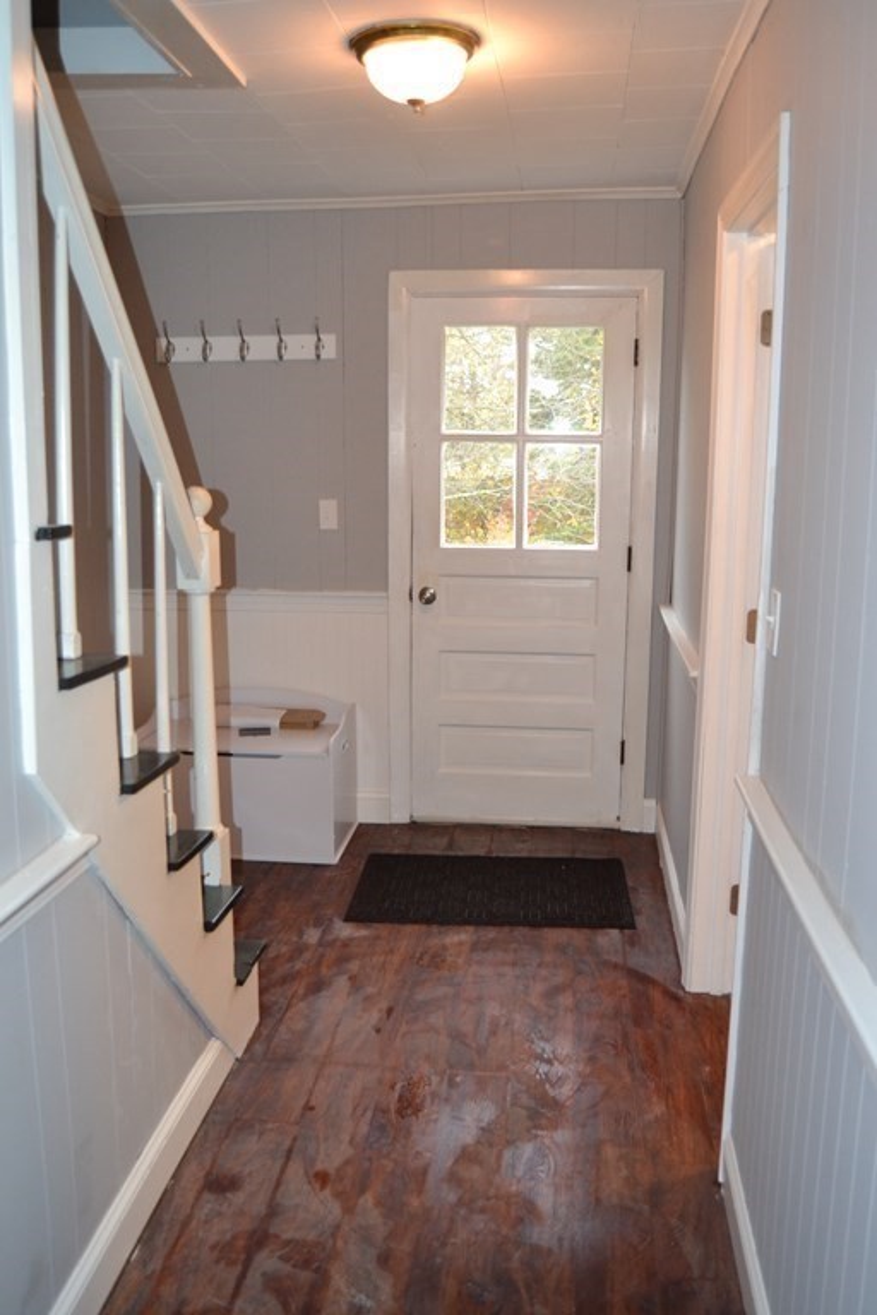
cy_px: 658
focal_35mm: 30
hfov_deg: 43.6
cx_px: 438
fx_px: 1096
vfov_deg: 61.9
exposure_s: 1/60
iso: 1400
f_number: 3.5
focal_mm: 20
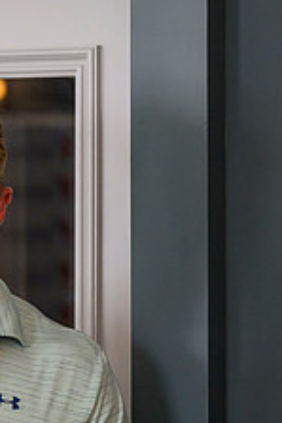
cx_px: -254
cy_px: 364
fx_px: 5178
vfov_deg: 4.7
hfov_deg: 3.1
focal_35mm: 440
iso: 4000
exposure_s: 1/500
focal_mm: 170
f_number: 4
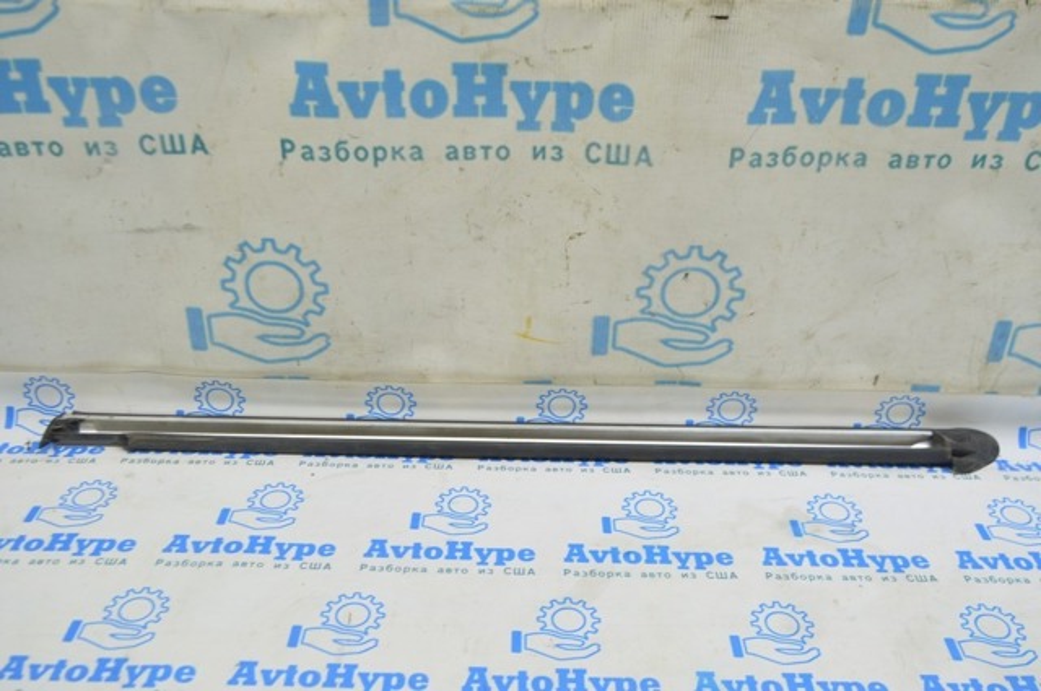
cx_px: 520
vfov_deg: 36.8
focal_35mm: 36
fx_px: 1040
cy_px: 346
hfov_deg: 53.2
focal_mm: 24
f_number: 5.6
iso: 400
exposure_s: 1/20
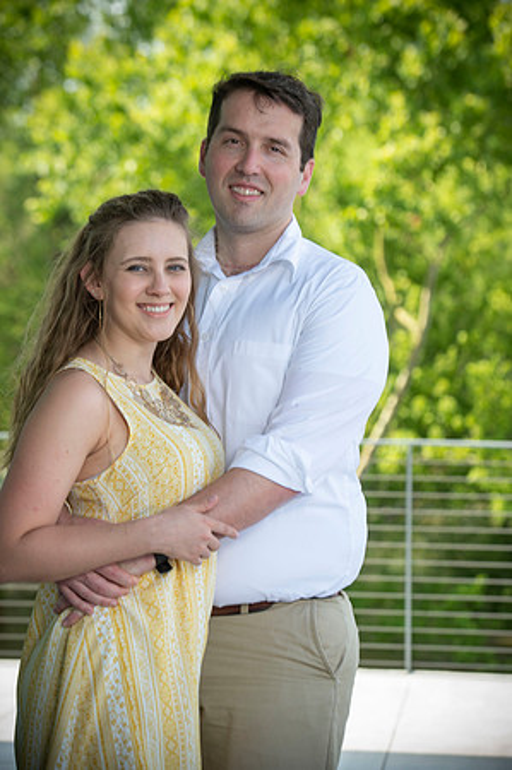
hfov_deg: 13.0
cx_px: 256
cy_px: 385
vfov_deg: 19.5
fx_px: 2245
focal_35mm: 105
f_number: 5.6
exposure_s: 1/125
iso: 125
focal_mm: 105
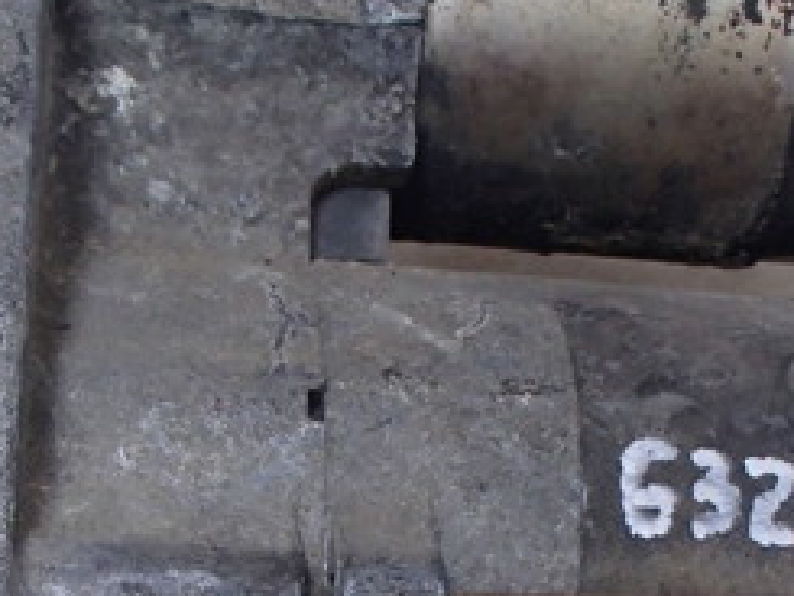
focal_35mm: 73
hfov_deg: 26.7
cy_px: 581
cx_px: 425
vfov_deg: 19.6
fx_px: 1675
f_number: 3.9
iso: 500
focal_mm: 5
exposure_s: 1/30
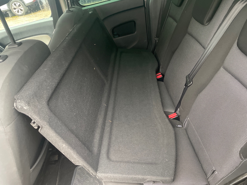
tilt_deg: -34.2
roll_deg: +13.2
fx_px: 186
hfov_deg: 67.3
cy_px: 92
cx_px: 124
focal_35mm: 26
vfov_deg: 53.1
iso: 400
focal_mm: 4.2
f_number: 1.6
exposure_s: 1/60
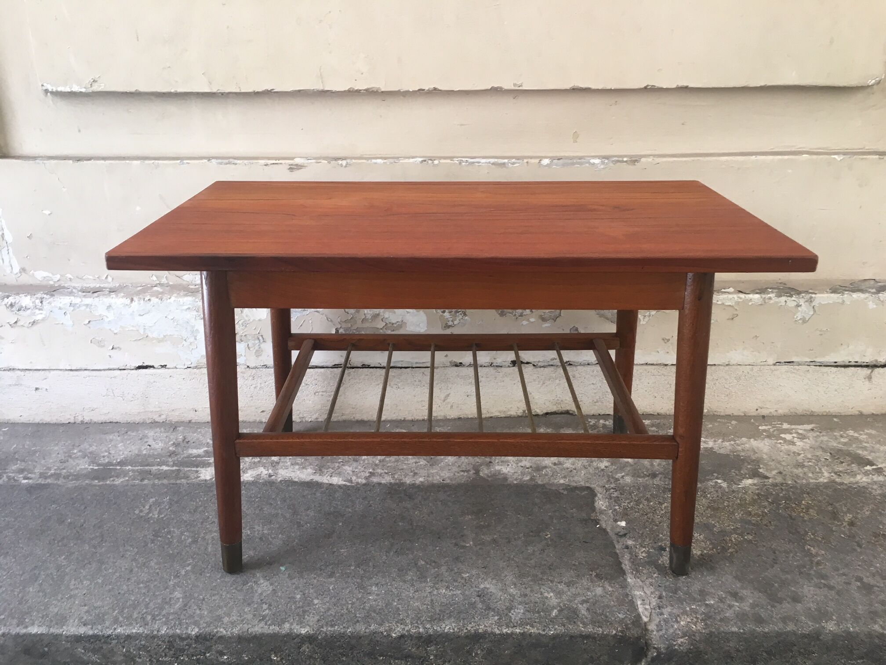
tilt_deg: -21.8
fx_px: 742
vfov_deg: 48.2
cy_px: 332
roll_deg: +0.5
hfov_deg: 61.7
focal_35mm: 29
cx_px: 443
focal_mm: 4.15
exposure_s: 1/33
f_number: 2.2
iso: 80
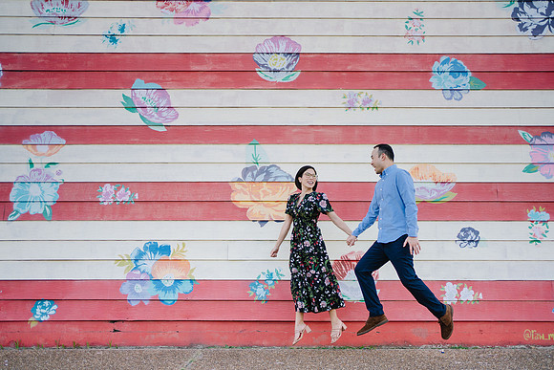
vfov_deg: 34.7
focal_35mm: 38
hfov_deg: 50.2
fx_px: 591
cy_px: 193
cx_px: 290
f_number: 1.8
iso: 200
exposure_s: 1/1250
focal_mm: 35
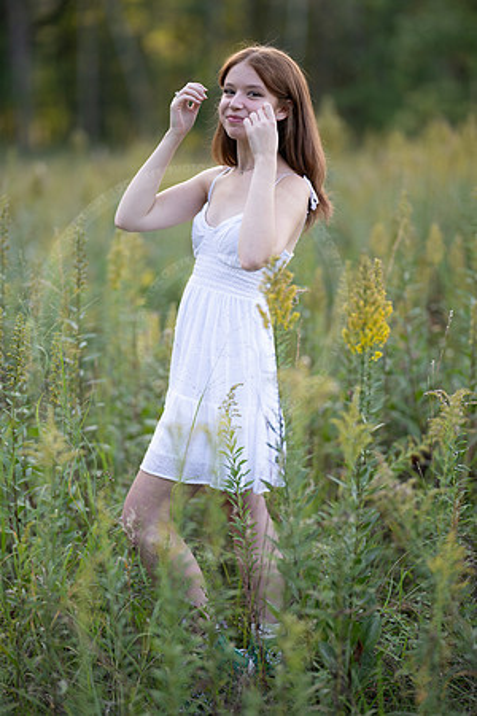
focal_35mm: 85
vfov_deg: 23.9
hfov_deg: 16.1
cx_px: 238
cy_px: 358
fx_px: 1689
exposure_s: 1/800
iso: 160
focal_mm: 85
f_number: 1.2
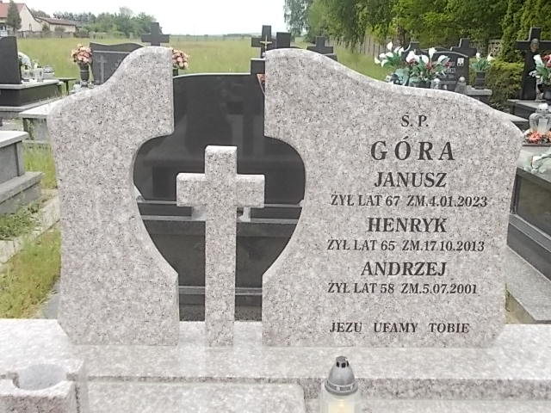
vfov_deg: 37.7
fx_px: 605
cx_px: 276
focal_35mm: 38
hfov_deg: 49.0
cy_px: 206
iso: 80
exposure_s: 1/200
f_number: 3.1
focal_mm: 5.3
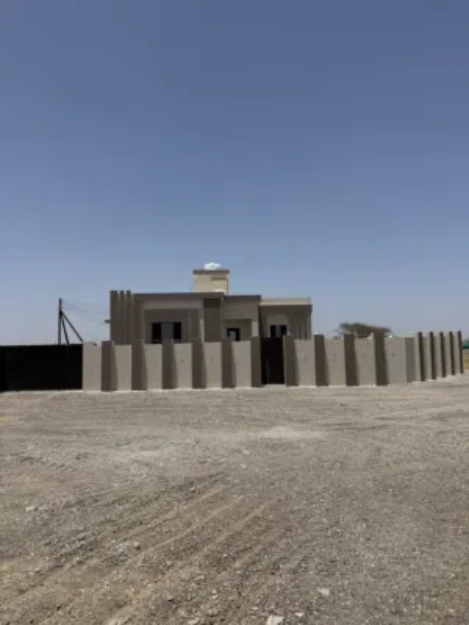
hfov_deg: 56.8
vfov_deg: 71.6
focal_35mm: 24
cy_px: 312
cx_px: 234
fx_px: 434
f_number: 1.78
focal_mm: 6.76
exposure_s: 1/9091
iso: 80
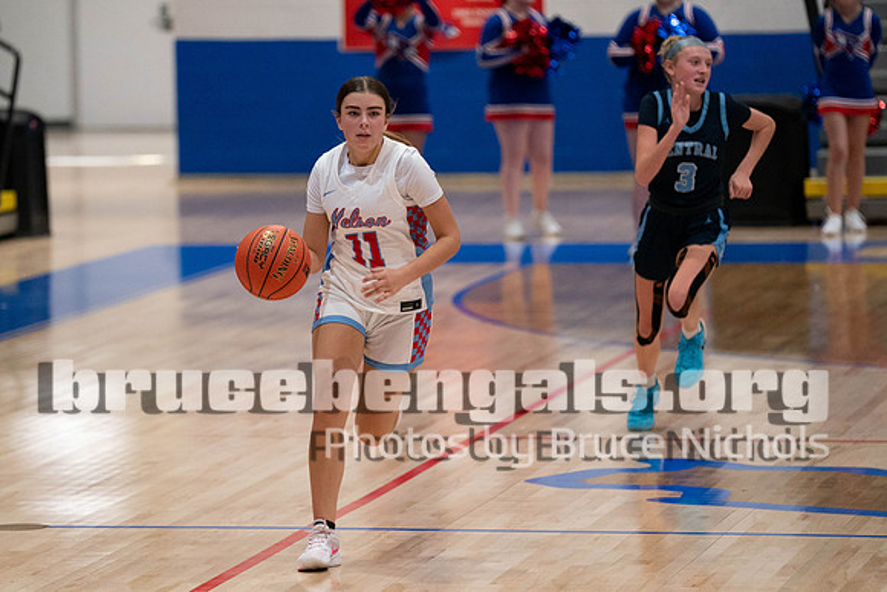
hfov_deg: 9.1
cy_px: 277
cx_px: 371
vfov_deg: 6.1
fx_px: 5551
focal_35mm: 225
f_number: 2.8
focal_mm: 170
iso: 3200
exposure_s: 1/1000
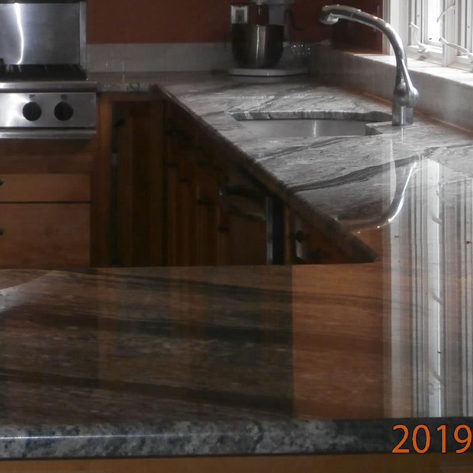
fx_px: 1793
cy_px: 47
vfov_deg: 14.9
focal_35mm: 116
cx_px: 12
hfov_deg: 14.8
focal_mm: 8.29
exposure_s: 1/40
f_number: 4.2
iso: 250
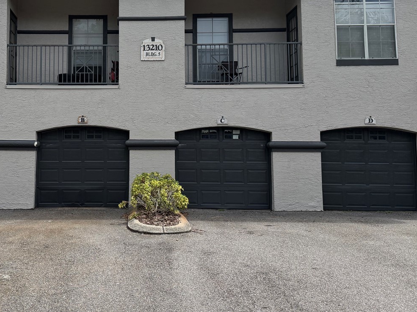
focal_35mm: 39
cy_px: 111
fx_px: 470
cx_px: 119
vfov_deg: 36.5
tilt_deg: +5.6
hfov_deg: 46.6
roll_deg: +0.7
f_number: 1.78
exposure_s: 1/5319
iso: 100
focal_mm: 6.76
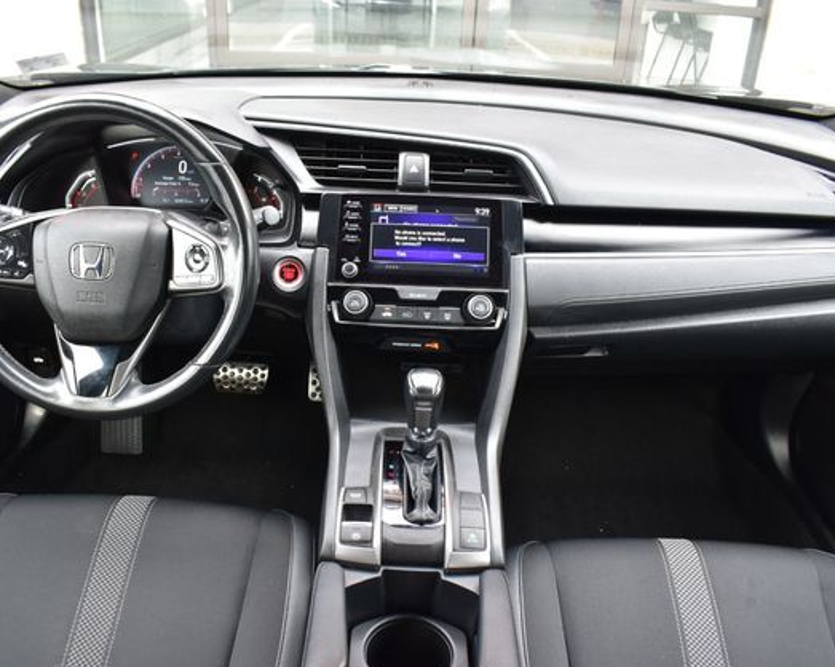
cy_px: 338
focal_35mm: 31
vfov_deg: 47.1
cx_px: 383
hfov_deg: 57.1
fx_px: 766
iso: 400
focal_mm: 18
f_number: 7.1
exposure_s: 1/25
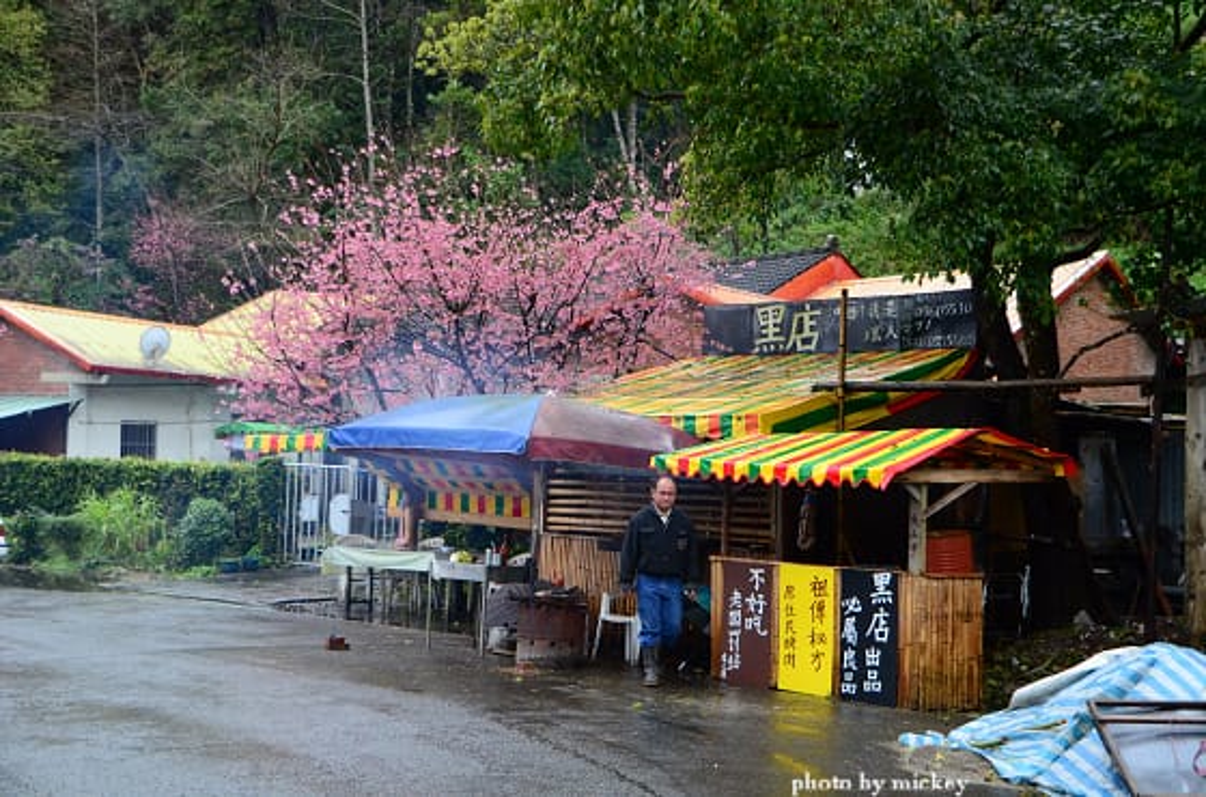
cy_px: 398
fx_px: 1754
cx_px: 603
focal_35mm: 52
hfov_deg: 37.9
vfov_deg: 25.6
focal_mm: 35
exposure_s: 1/1600
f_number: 4.2
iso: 1600
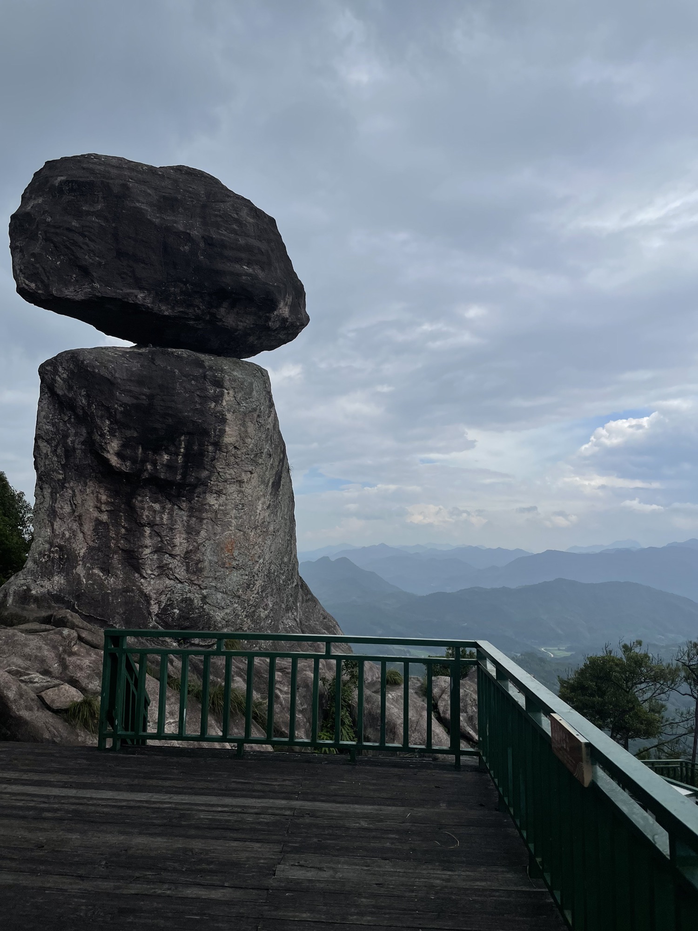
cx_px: 349
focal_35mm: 26
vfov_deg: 67.3
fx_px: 699
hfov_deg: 53.1
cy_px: 466
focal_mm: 4.2
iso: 32
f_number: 1.6
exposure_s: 1/6135
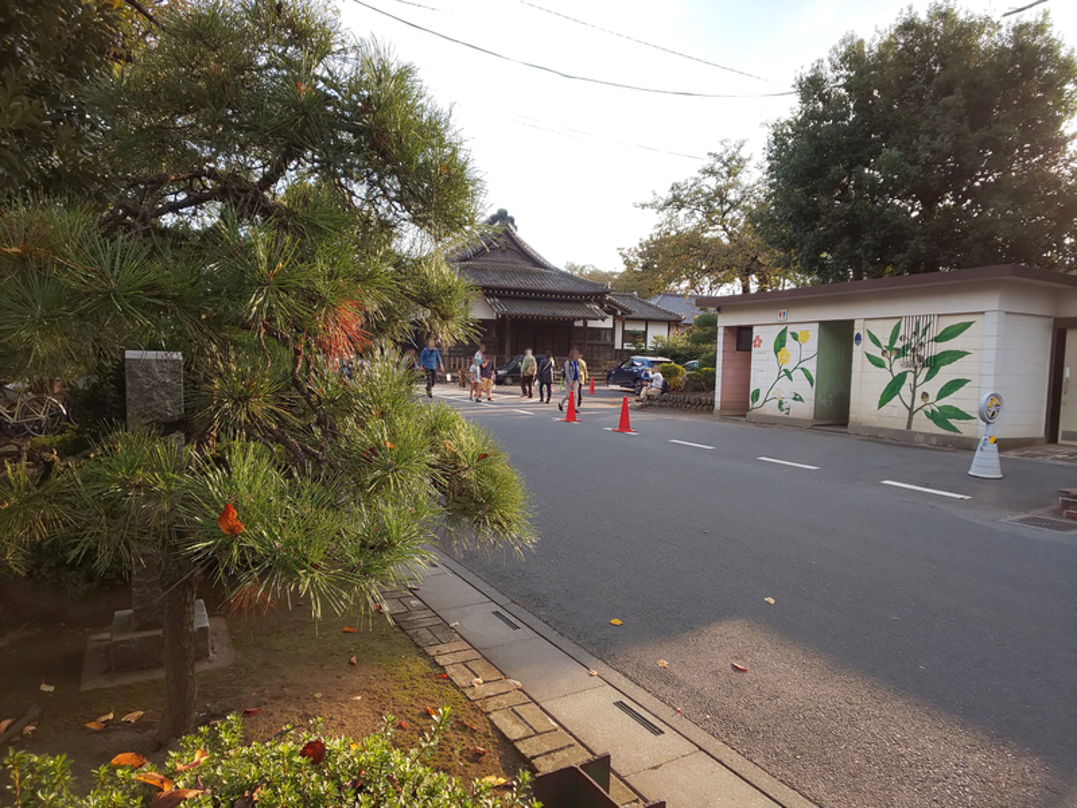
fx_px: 622
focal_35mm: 20
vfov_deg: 66.0
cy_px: 404
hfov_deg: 81.7
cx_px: 538
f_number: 1.94
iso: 28
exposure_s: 1/124
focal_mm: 3.45
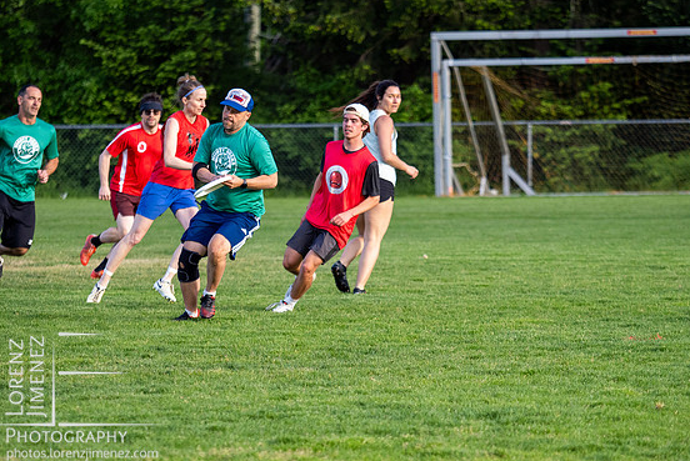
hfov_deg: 6.8
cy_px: 286
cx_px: 390
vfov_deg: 4.6
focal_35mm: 302
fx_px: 5793
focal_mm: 125
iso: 400
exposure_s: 1/1000
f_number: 2.8
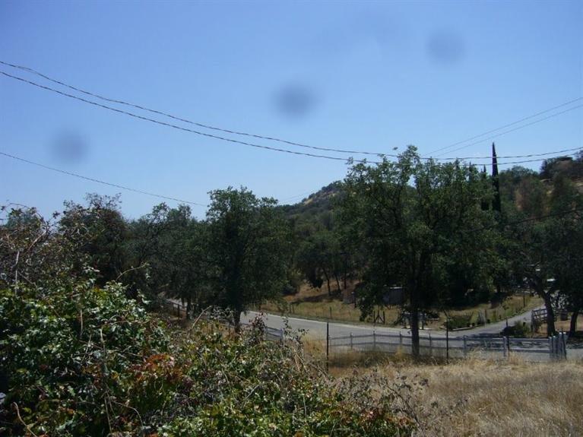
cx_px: 292
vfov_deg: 40.7
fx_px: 589
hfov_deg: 52.6
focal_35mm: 35
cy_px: 218
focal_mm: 5.8
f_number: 5.6
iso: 100
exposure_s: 1/800
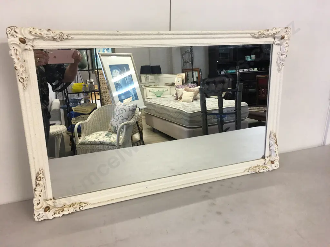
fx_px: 276
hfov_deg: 61.7
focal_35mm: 29
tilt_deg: -15.8
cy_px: 124
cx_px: 165
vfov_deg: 48.2
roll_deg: +0.6
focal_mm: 4.15
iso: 64
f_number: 2.2
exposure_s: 1/33
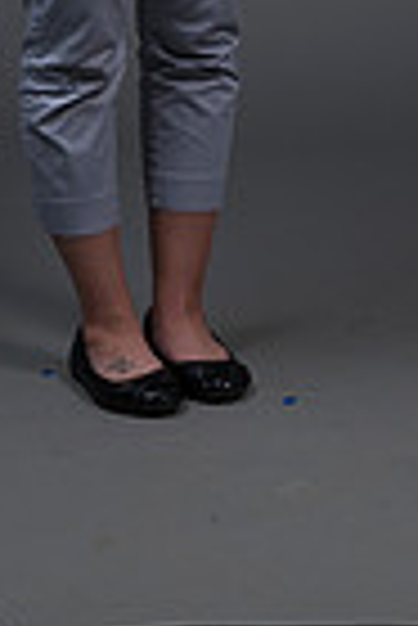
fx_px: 4499
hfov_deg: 5.3
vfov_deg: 7.8
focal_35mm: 259
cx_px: 130
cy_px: -374
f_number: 5.6
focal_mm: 80
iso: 160
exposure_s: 1/250
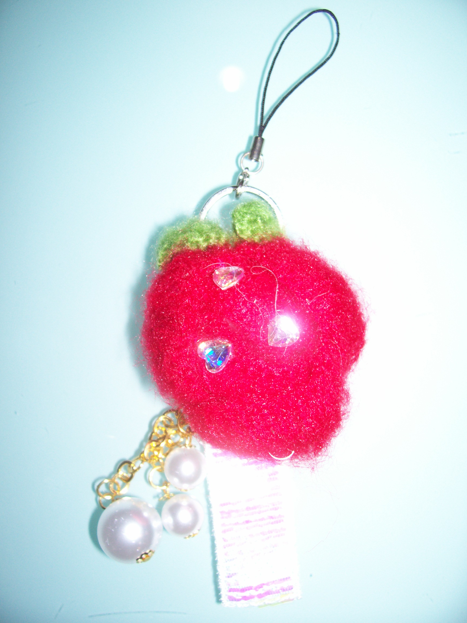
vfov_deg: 54.0
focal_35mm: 34
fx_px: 612
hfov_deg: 41.8
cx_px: 234
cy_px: 312
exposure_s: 1/64
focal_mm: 5.6
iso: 80
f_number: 2.7
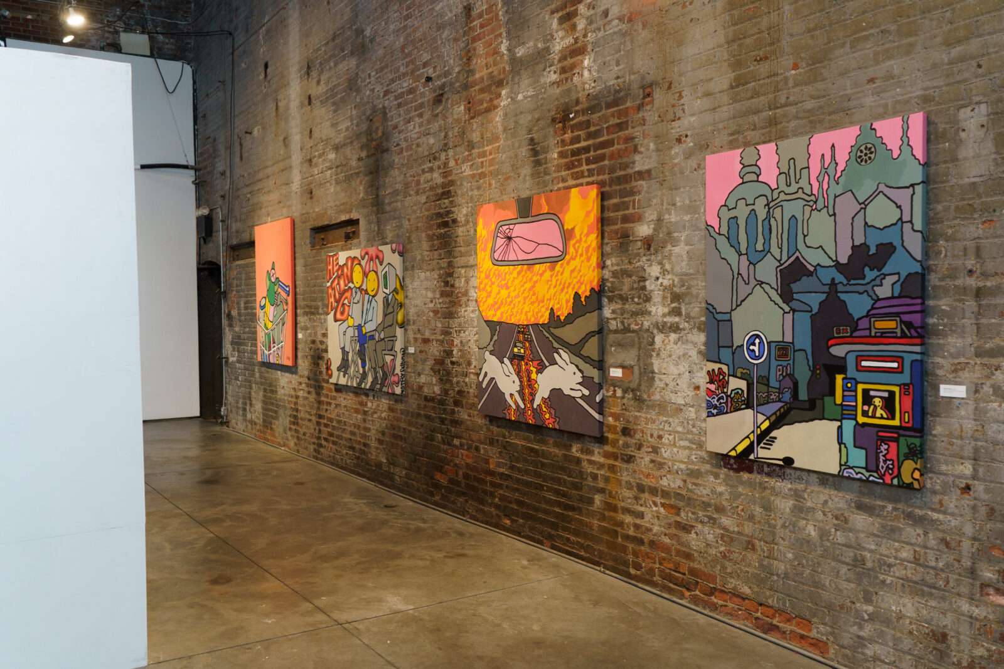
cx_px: 502
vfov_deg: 42.3
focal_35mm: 31
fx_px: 865
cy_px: 334
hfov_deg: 60.3
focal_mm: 31
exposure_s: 1/100
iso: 1000
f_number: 4
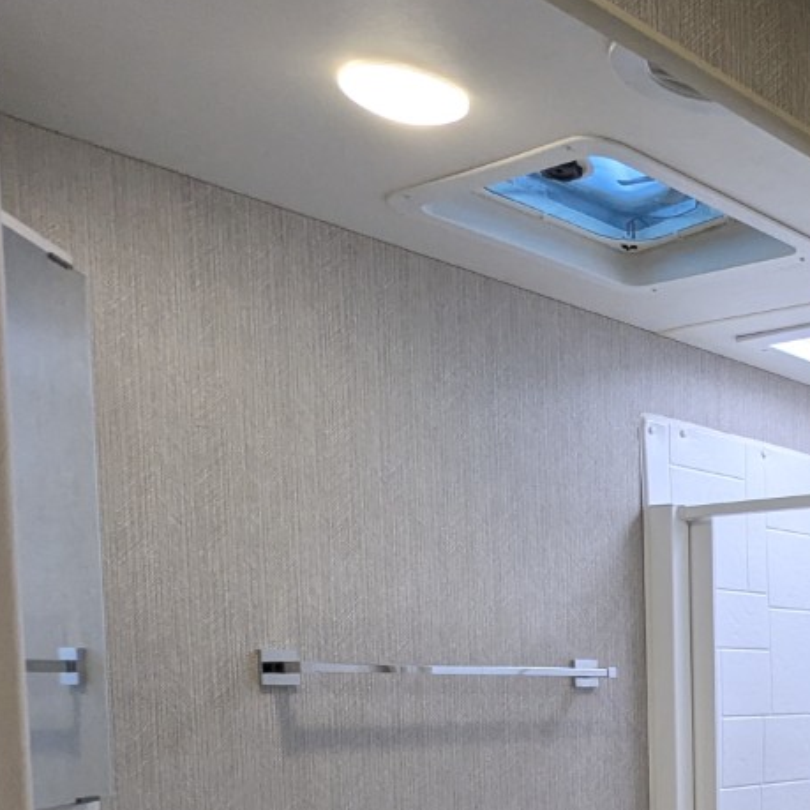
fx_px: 1138
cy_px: 761
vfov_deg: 36.2
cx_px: 1079
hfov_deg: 30.2
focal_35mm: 43
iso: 206
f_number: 2.2
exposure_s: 1/210
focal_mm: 2.35
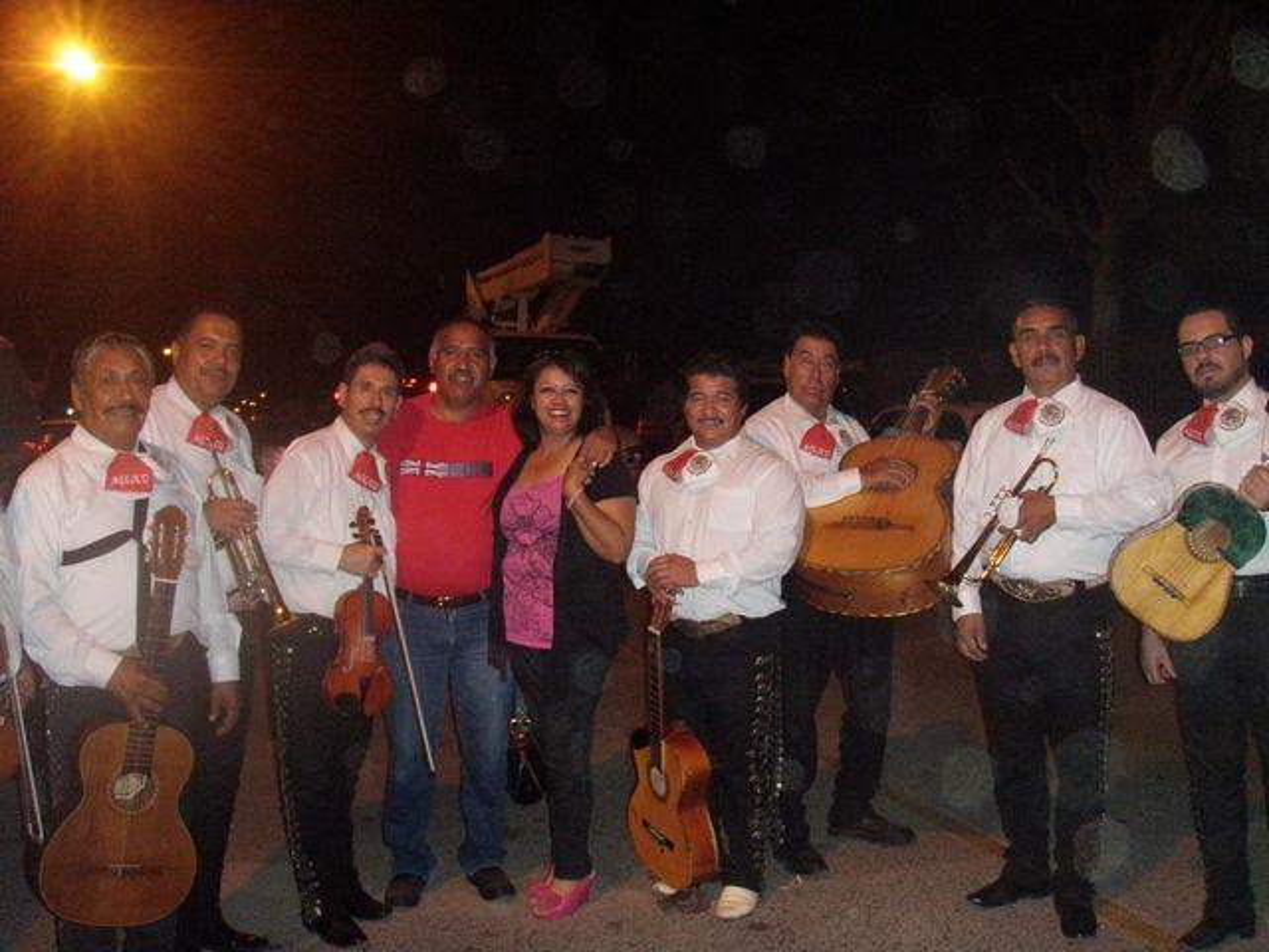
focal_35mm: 38
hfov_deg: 49.0
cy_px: 476
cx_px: 634
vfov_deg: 37.7
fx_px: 1393
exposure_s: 1/30
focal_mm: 6.7
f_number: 3.5
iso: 500
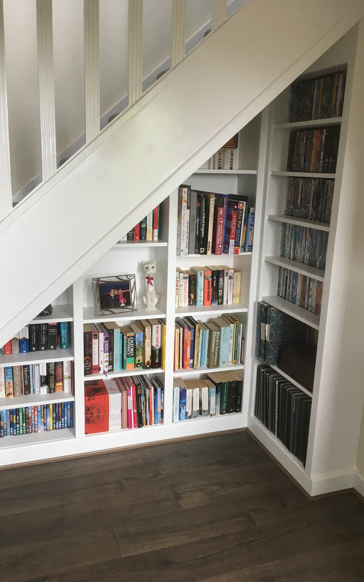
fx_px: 492
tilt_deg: -14.3
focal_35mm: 31
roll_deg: -2.0
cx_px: 179
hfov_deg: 40.6
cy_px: 293
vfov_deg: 61.2
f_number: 2.2
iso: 50
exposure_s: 1/33
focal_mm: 4.15
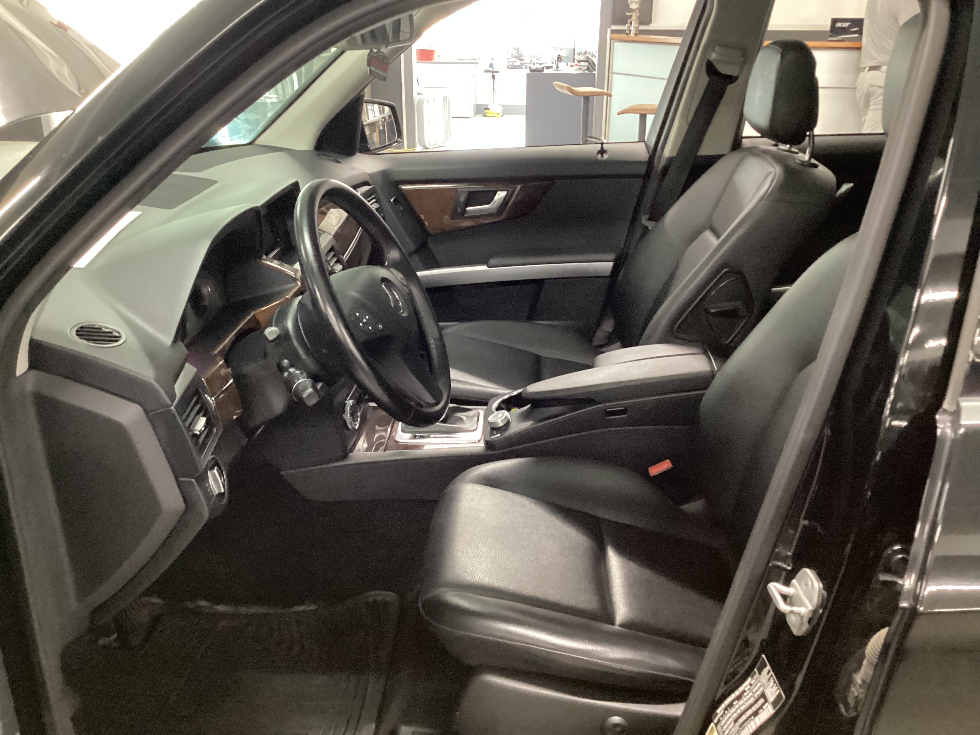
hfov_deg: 58.4
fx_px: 878
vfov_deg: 45.4
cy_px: 368
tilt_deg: -25.2
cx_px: 490
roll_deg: -0.6
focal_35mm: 31
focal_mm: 3.3
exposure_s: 1/25
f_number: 2.4
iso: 640
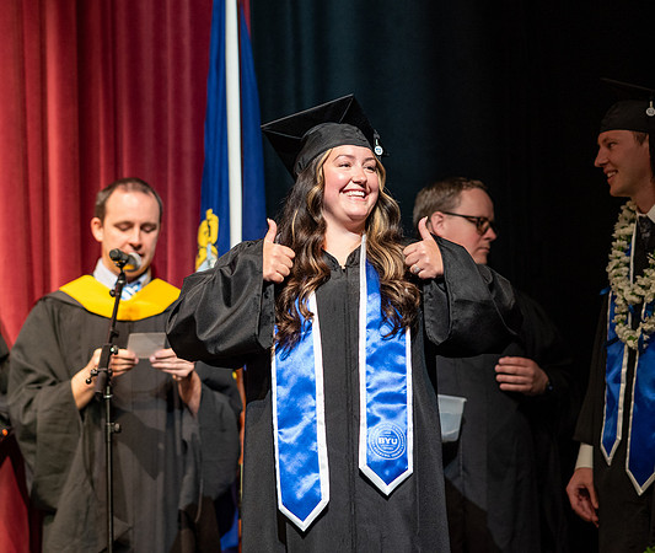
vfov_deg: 11.1
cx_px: 369
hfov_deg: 13.2
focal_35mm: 143
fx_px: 2836
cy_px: 229
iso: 1600
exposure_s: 1/320
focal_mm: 105
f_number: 2
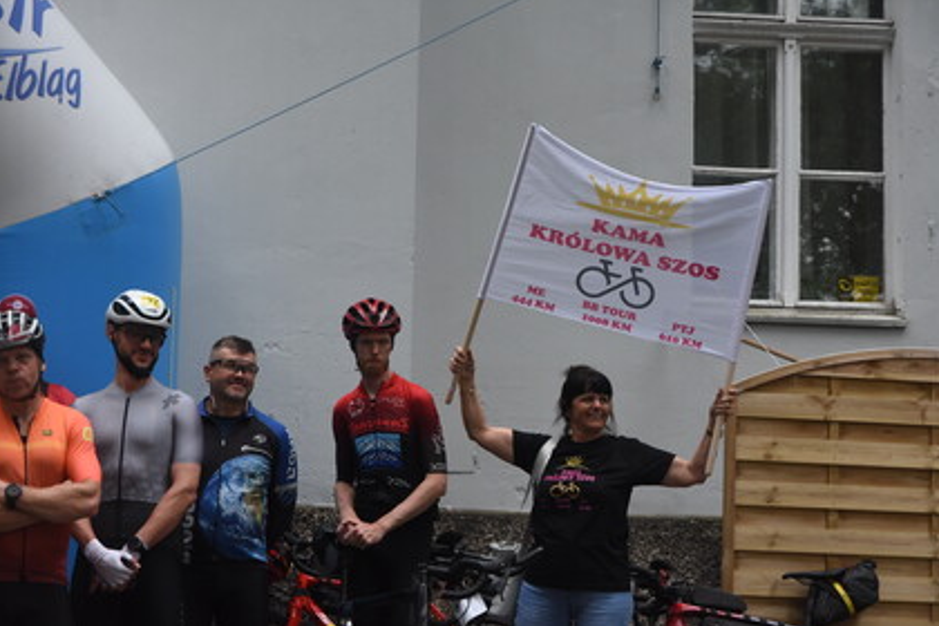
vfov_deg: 17.9
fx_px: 1982
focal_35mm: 76
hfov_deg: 26.7
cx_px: 474
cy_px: 313
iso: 1000
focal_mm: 50
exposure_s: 1/2500
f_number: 4
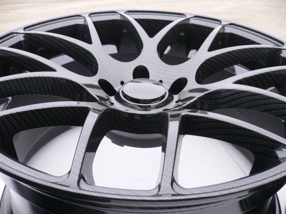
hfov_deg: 52.6
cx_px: 143
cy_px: 107
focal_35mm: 35
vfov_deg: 40.7
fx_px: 289
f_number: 2.8
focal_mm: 5.8
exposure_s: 1/50
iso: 100
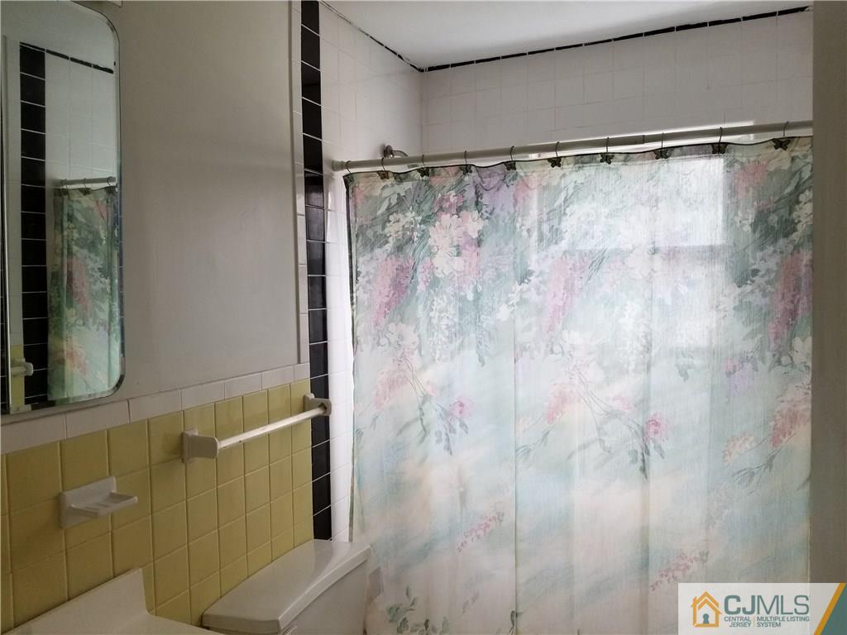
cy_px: 318
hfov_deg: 67.3
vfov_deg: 53.1
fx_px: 636
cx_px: 424
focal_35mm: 26
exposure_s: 1/60
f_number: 1.7
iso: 125
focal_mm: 4.25
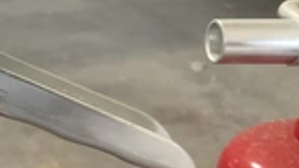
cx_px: -108
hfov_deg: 21.5
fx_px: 698
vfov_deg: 13.7
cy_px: 89
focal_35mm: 88
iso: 320
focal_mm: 3
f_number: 1.8
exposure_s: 1/40
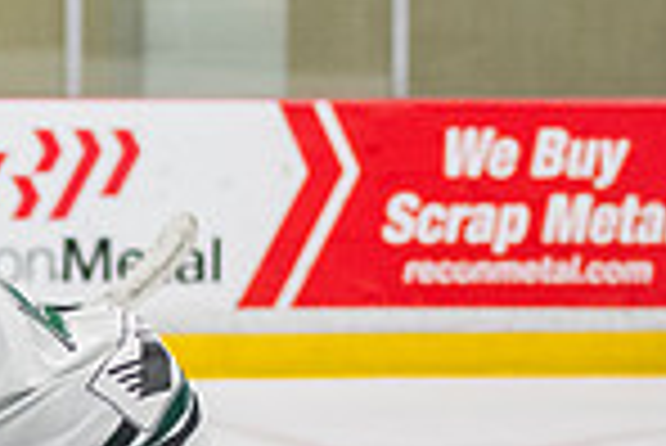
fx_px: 7129
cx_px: -257
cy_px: 679
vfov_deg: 3.6
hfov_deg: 5.3
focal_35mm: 385
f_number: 3.2
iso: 2000
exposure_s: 1/640
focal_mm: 70
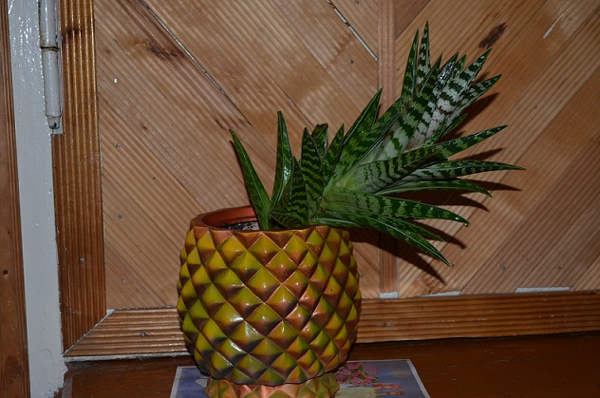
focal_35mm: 54
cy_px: 199
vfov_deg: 25.0
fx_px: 898
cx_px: 300
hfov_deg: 36.9
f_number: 5.6
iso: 200
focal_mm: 36
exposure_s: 1/30
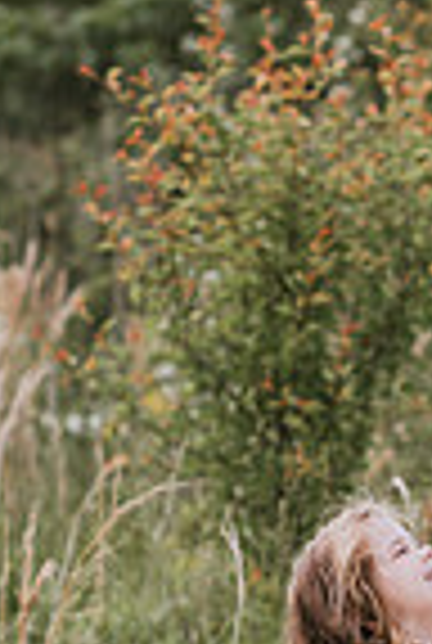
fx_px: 4783
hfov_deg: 5.1
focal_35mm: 267
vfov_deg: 7.7
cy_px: 698
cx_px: 612
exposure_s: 1/320
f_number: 2.5
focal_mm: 85
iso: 200
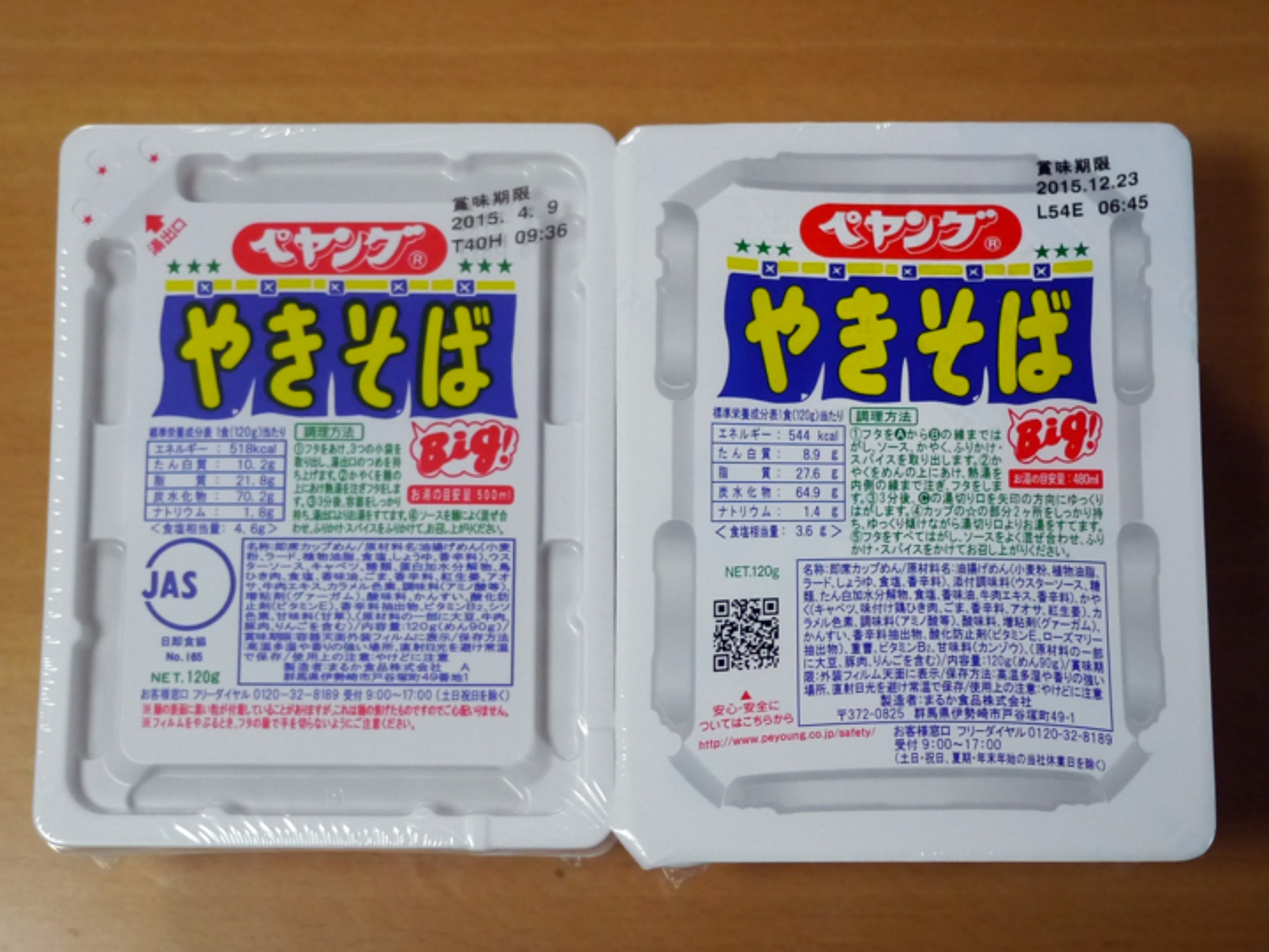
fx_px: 2933
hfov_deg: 24.4
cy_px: 476
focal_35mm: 80
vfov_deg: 18.4
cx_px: 634
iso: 800
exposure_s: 1/250
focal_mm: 20
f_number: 1.7
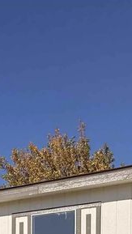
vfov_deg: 30.0
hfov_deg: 21.1
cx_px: -16
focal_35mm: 54
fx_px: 335
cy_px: 310
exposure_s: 1/5618
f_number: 2.2
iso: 40
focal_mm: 2.22
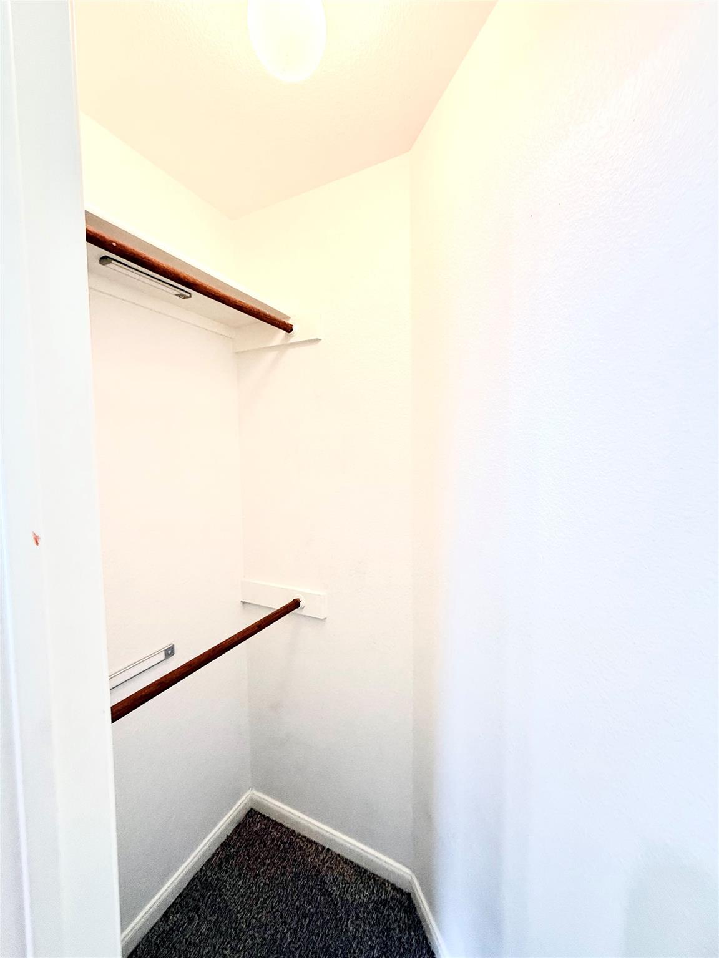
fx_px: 388
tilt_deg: -3.3
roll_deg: +0.2
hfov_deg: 85.7
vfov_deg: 102.1
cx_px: 360
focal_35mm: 14
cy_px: 479
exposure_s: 1/120
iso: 250
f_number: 2.2
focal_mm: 2.22
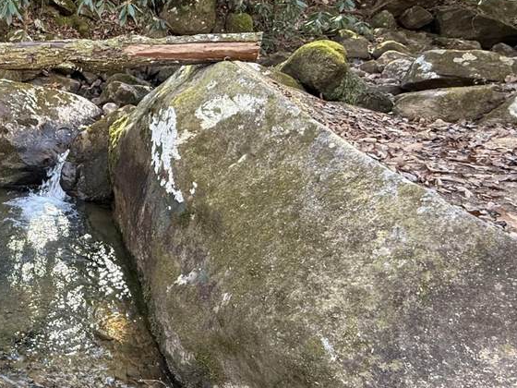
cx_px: -11
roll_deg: -2.4
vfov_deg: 44.2
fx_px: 478
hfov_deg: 46.5
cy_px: 197
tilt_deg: -22.9
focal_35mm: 32
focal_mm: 2.22
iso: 200
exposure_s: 1/99
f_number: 2.2
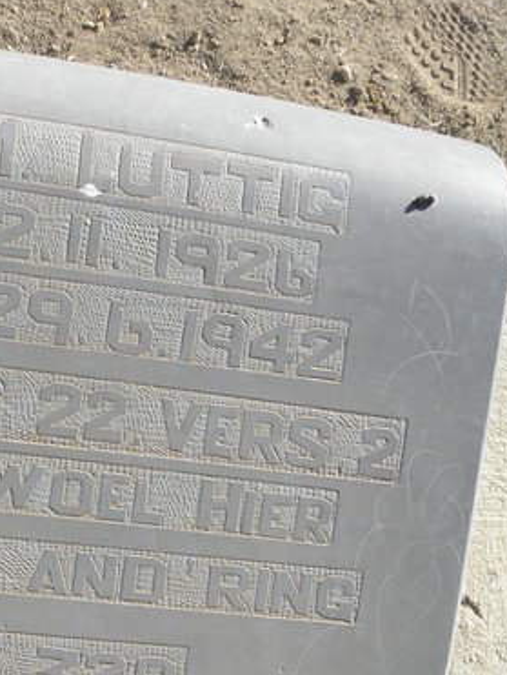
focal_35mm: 56
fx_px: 1092
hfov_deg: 25.5
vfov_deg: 33.7
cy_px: 502
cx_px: 73
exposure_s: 1/400
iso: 200
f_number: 6.3
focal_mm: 4.6
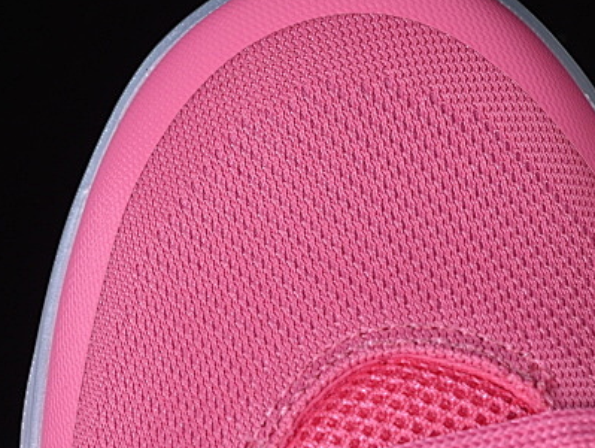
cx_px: 380
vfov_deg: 7.6
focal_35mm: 195
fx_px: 3355
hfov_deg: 10.1
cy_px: 423
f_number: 7.1
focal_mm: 50
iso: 160
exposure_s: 1/80
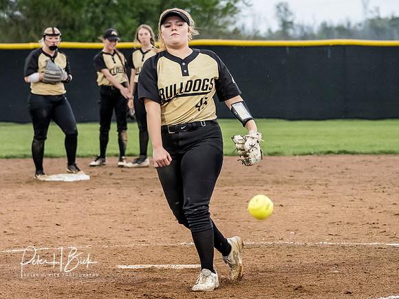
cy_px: 107
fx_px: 2951
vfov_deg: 5.8
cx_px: 163
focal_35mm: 256
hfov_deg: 7.7
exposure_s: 1/1000
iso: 2500
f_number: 3.5
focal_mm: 96
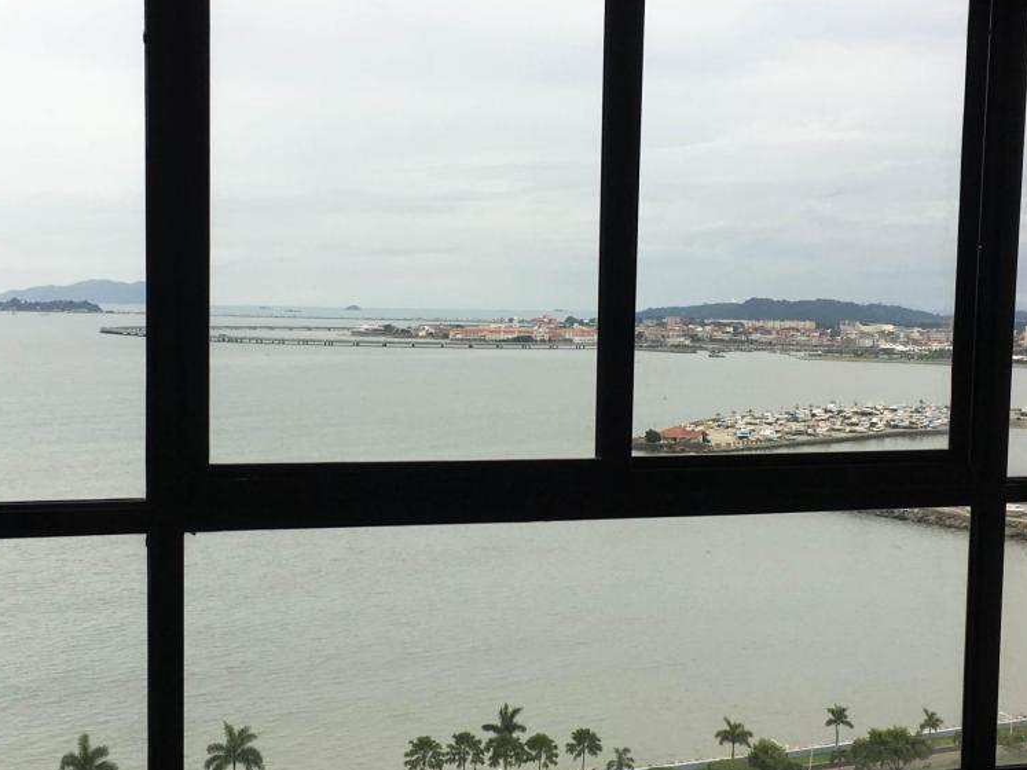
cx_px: 507
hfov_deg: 36.2
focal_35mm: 53
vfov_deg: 27.4
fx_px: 1572
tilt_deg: -5.5
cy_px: 472
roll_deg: -1.3
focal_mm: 4.15
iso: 25
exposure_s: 1/345
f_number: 2.2
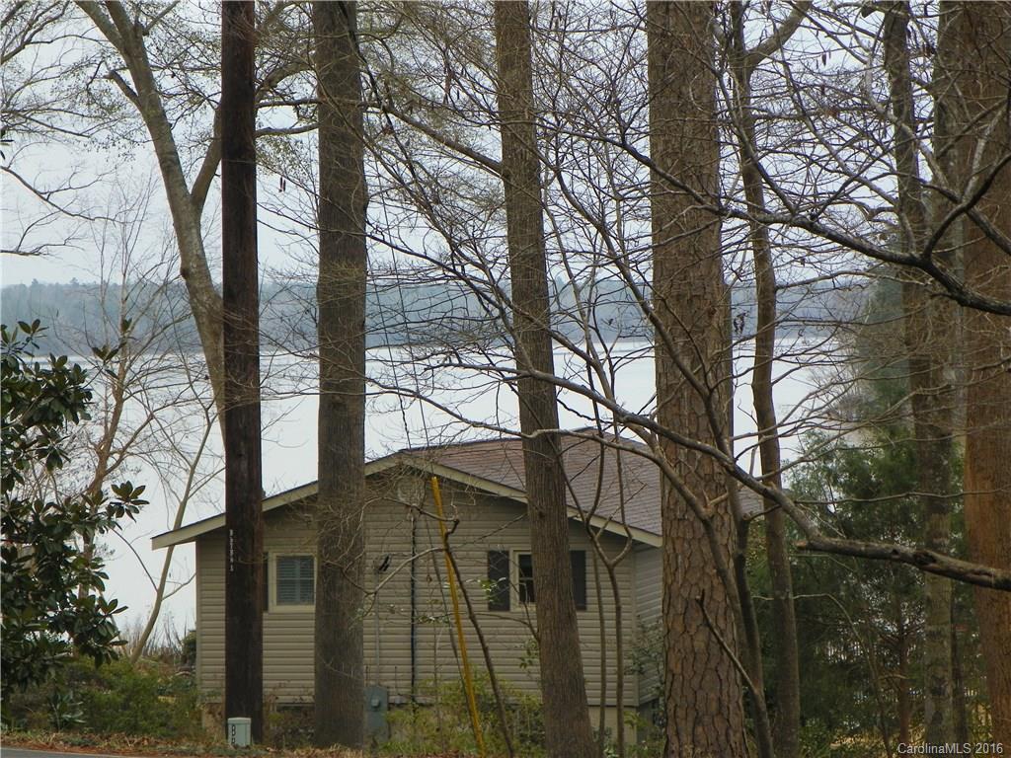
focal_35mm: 126
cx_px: 506
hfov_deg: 15.6
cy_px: 379
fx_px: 3680
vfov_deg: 11.8
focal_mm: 22.4
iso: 64
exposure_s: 1/160
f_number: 4.5
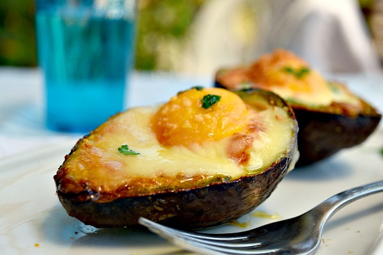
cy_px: 128
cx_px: 192
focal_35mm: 60
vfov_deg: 22.6
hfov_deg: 33.4
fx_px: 638
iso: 100
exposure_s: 1/500
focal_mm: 40
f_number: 5
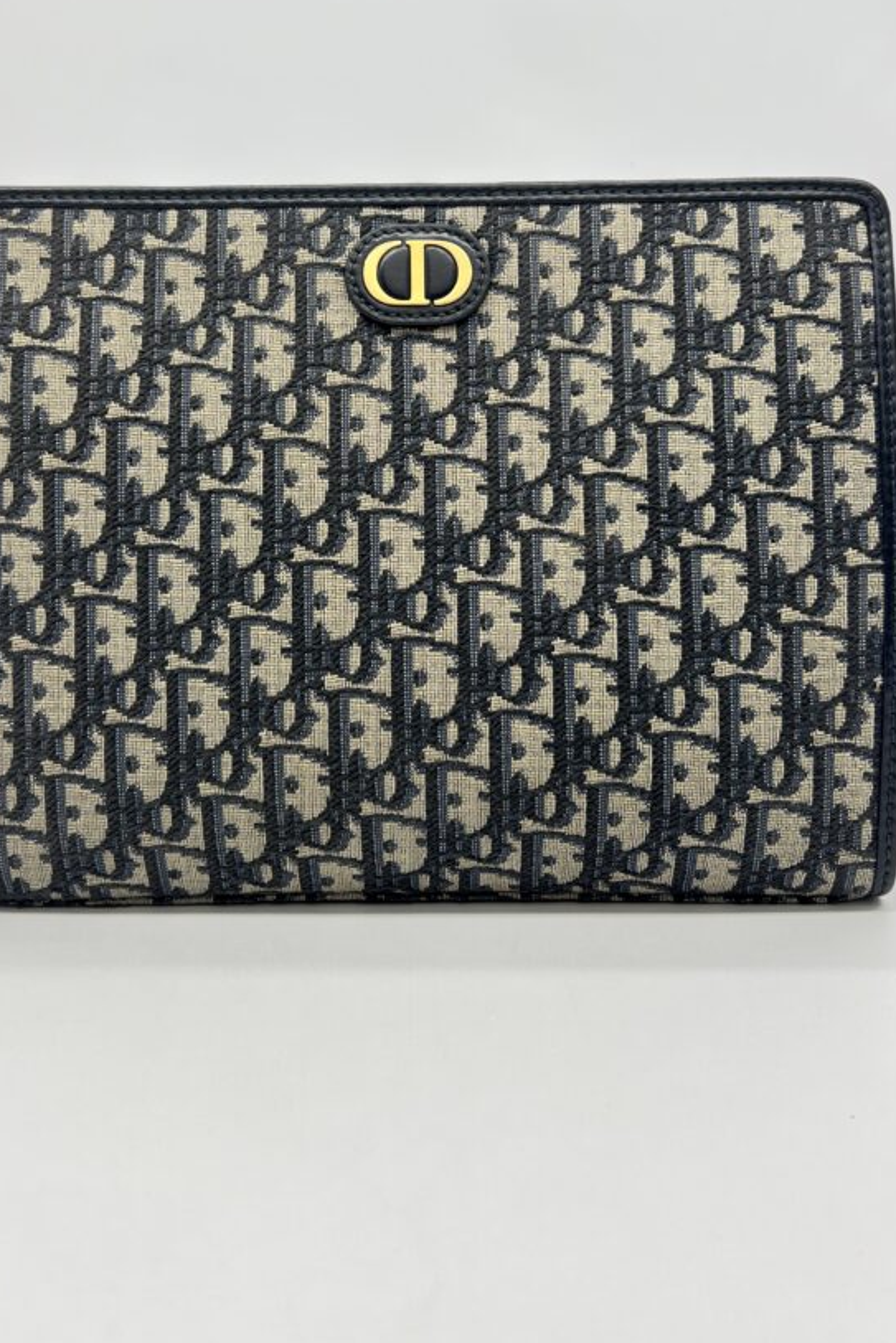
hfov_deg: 38.9
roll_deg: +0.0
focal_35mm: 34
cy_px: 558
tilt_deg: -8.7
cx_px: 406
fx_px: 1269
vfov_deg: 55.5
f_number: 1.5
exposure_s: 1/114
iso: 32
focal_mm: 5.7
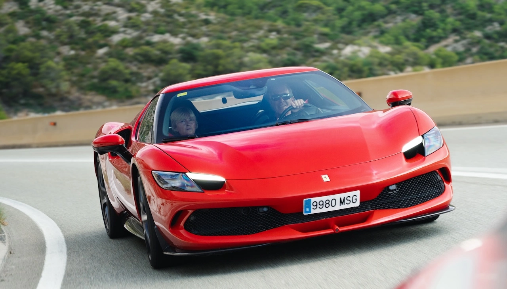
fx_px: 1478
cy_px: 136
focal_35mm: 110
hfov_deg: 19.5
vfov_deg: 11.2
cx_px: 254
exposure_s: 1/50
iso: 800
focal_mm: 70
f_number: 6.3
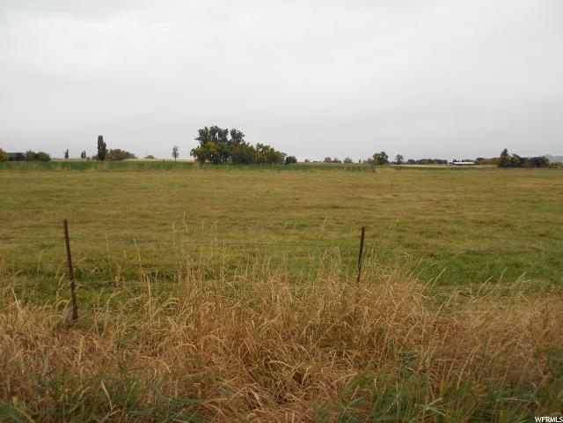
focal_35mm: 26
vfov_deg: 53.1
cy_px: 212
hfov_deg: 67.3
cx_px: 282
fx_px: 423
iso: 80
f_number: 3.2
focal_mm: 4.6
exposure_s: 1/80
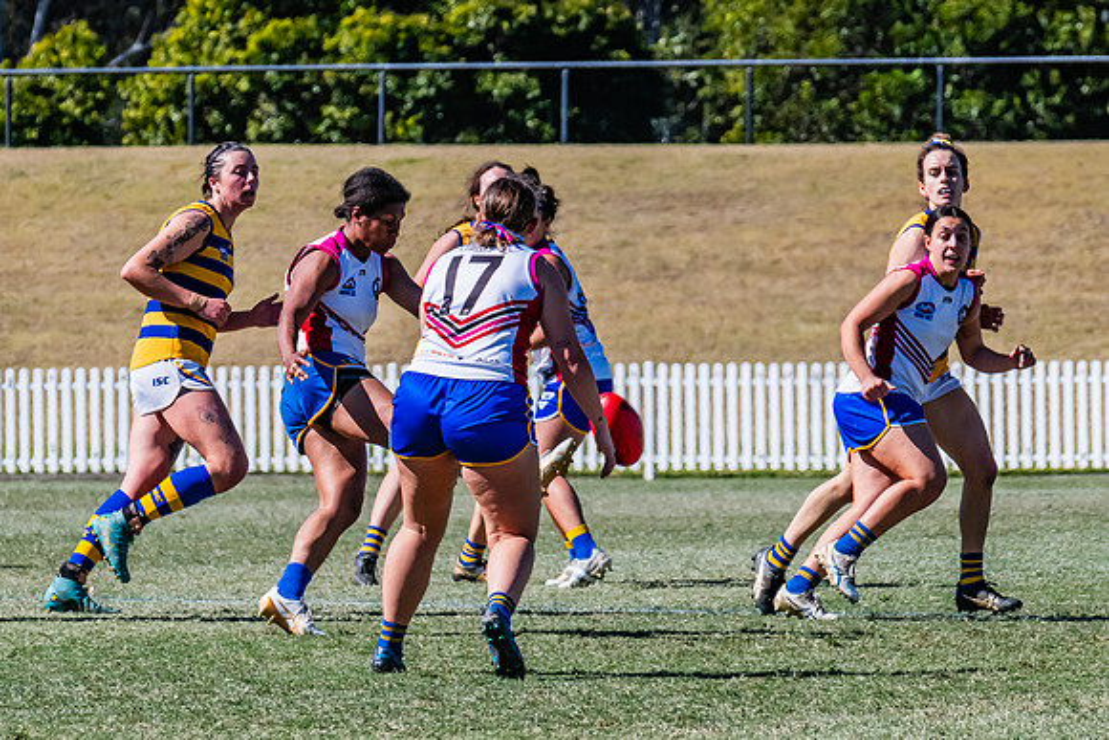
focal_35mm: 483
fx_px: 14891
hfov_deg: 4.3
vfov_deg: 2.8
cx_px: 476
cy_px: 475
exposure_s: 1/1600
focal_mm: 290
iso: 800
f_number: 11
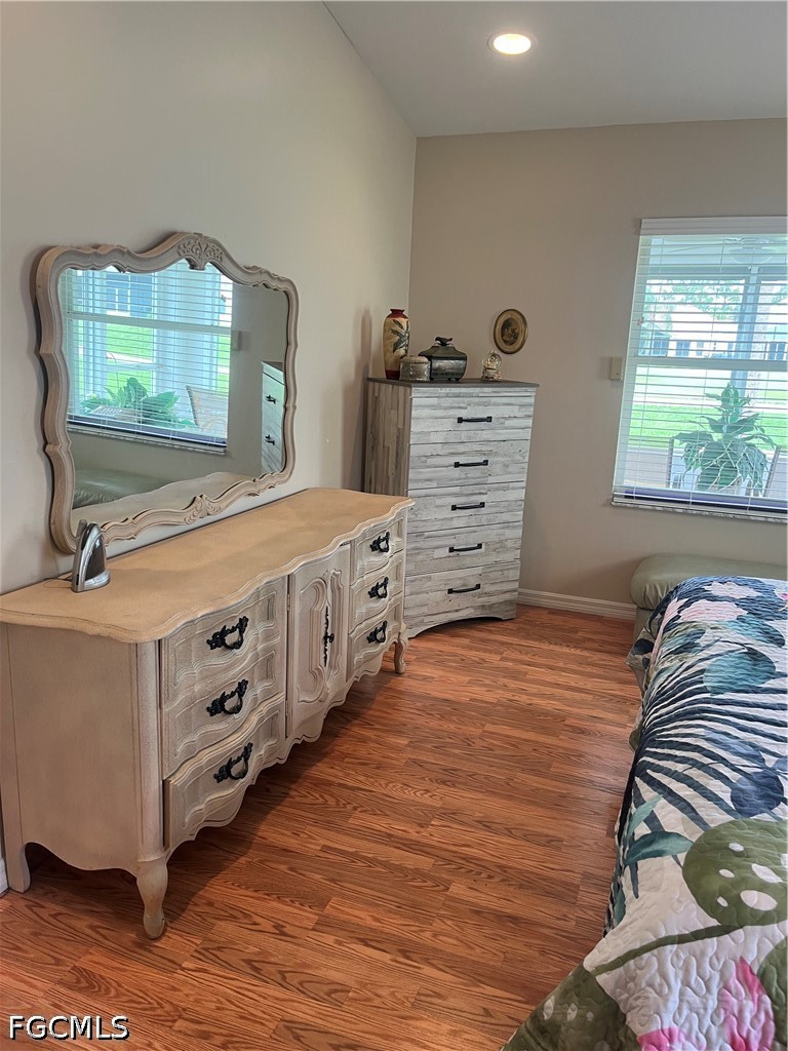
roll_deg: -0.4
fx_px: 789
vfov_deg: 67.3
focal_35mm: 26
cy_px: 526
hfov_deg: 53.1
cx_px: 394
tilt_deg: -11.9
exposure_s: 1/60
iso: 80
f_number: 1.6
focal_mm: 5.1
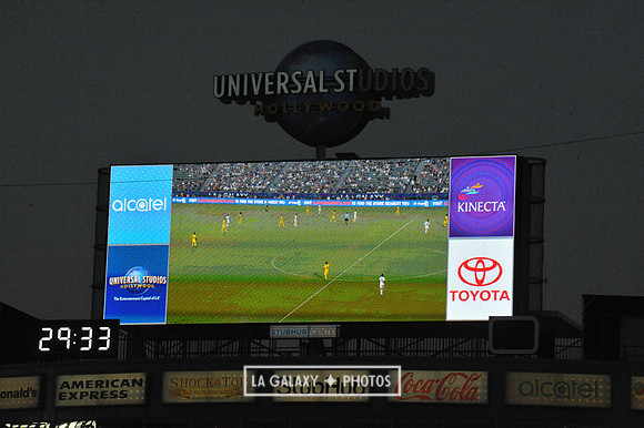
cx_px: 322
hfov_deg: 10.8
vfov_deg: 7.2
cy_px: 214
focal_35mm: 190
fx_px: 3397
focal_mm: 190
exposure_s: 1/1250
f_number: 18
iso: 5000
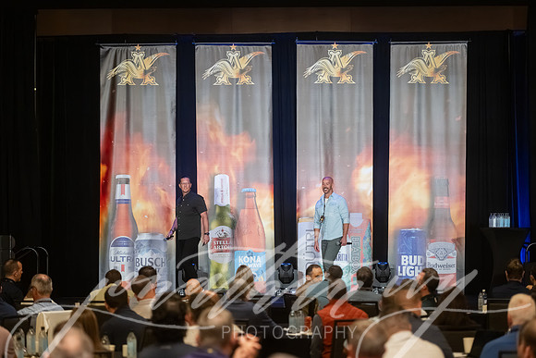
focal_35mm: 105
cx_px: 268
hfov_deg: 19.4
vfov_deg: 13.0
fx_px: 1568
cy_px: 179
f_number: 2.8
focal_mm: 105
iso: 6400
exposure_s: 1/320
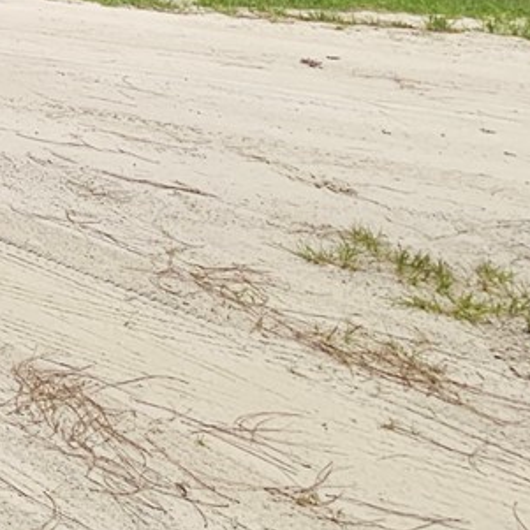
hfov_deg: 16.3
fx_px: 1057
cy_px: -426
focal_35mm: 61
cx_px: -666
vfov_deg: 20.2
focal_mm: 2.2
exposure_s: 1/4794
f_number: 2.2
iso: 50
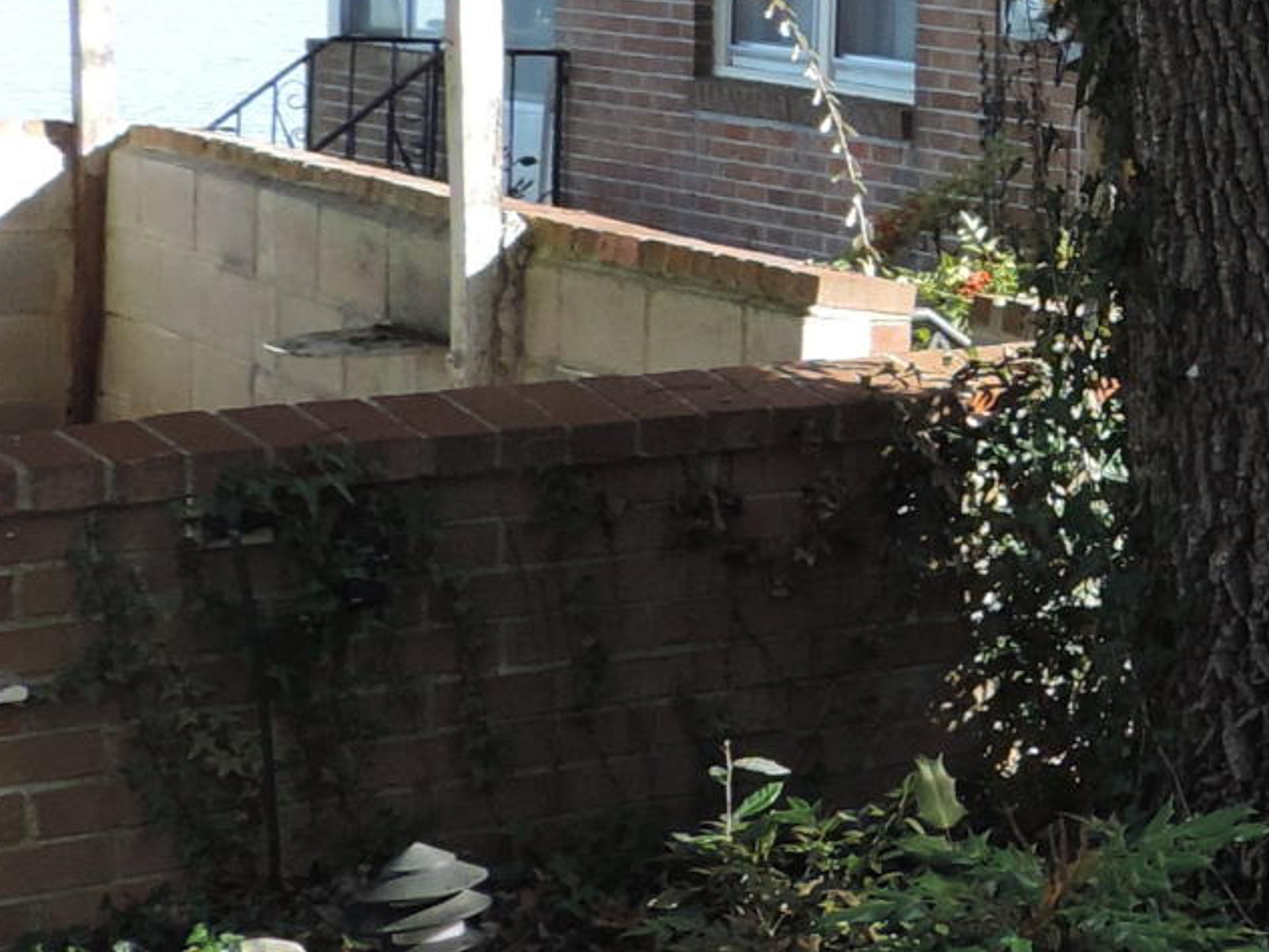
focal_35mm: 114
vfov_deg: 12.9
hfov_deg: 16.2
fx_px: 4179
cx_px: 1715
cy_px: 143
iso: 80
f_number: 3
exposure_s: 1/250
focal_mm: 4.3
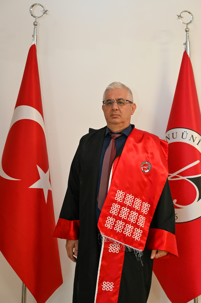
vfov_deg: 39.6
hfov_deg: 27.0
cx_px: 100
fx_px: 419
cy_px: 152
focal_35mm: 50
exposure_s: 1/60
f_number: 4
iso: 560
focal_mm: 50
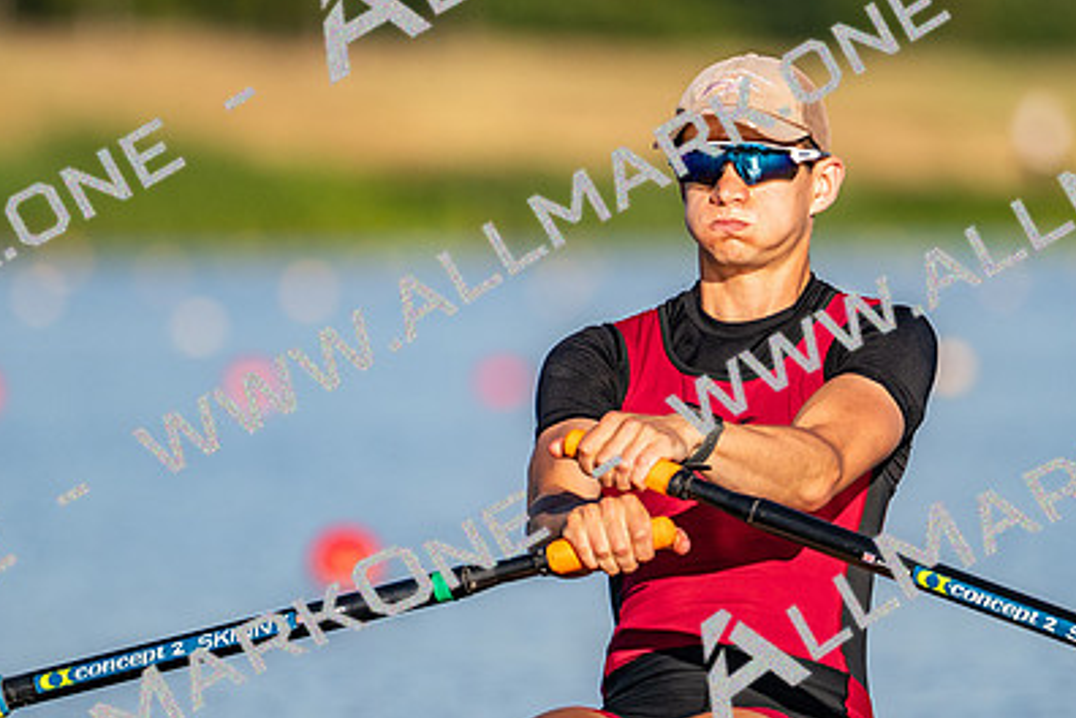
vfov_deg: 1.6
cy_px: 481
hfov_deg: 2.3
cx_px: 467
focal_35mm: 879
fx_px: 26270
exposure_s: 1/2500
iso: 200
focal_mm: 400
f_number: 4.5
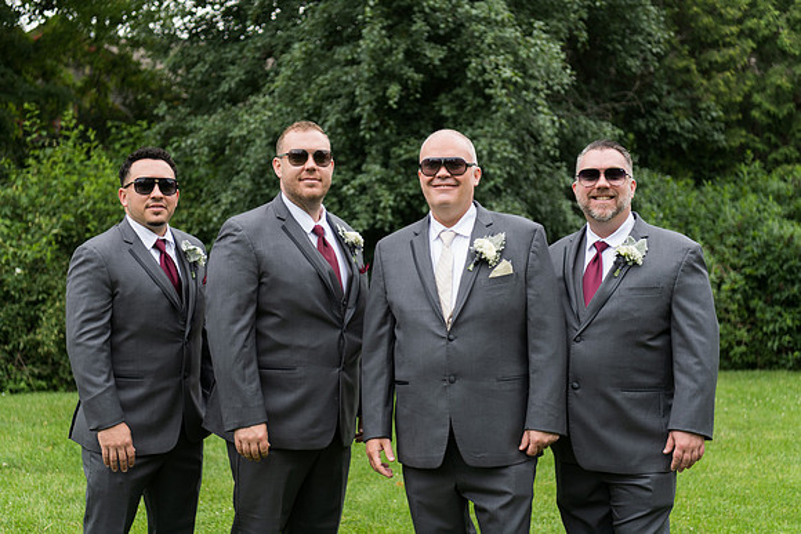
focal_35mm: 56
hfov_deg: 35.6
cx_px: 400
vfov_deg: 24.2
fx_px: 1246
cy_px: 267
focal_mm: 56
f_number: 2.8
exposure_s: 1/500
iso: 140
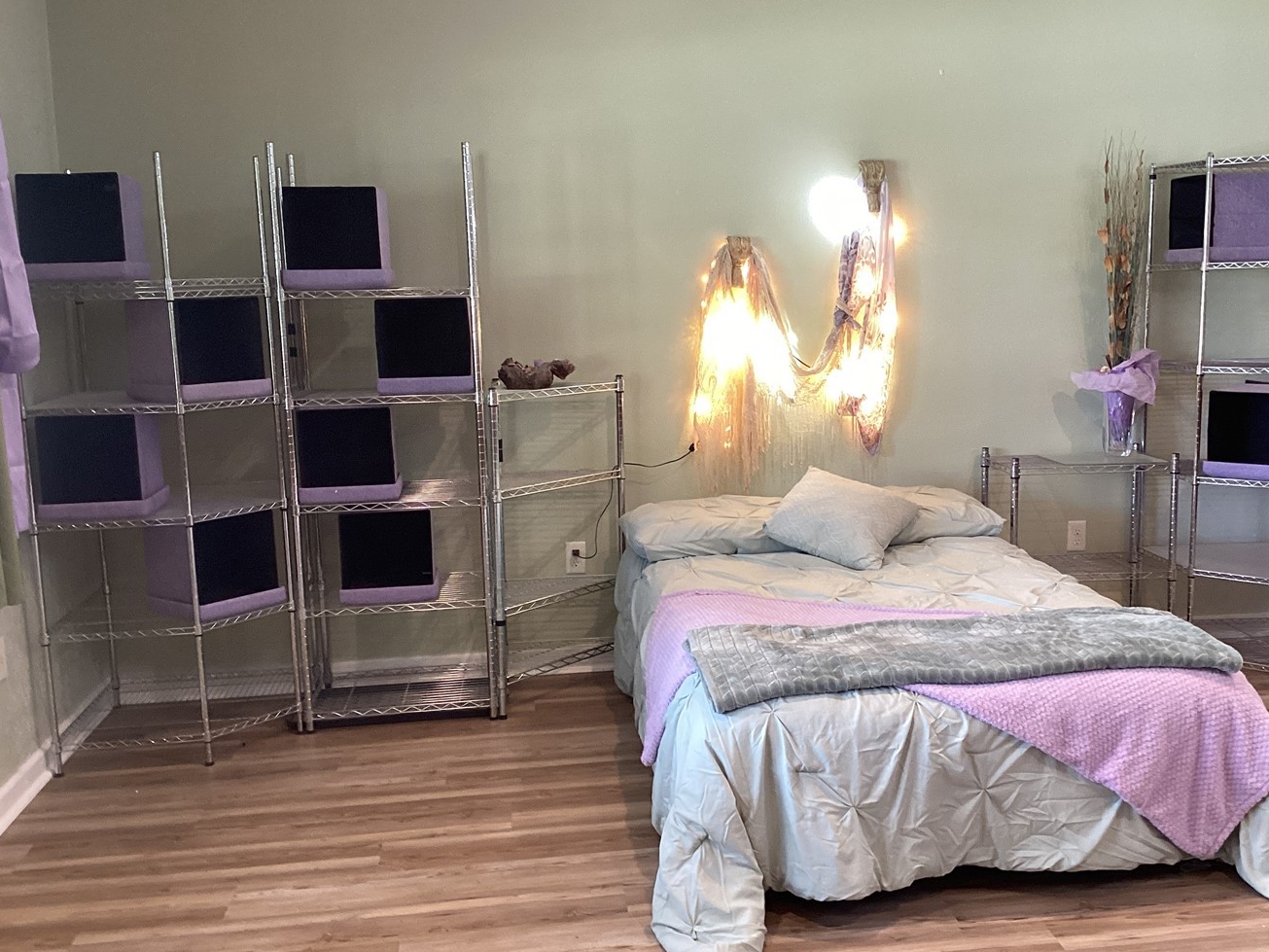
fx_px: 1393
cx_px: 727
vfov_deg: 37.7
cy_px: 478
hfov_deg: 48.8
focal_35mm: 38
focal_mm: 3.3
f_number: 2.4
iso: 160
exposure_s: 1/60
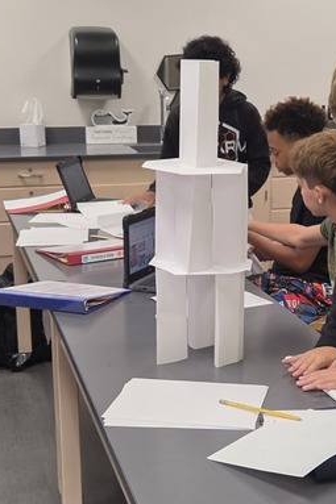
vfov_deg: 31.4
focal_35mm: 64
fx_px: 897
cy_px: 272
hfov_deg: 21.1
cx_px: 237
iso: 160
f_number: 1.8
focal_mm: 5.4
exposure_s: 1/120
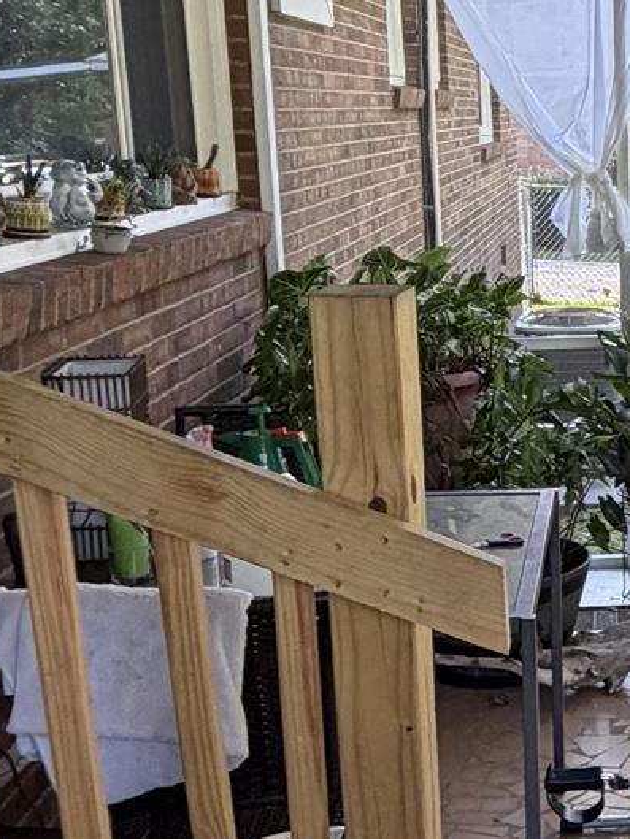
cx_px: 947
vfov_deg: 31.7
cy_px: 430
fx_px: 1480
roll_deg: -1.4
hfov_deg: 20.5
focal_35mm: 61
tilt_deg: -12.4
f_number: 2.2
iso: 125
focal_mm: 2.22
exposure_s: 1/121
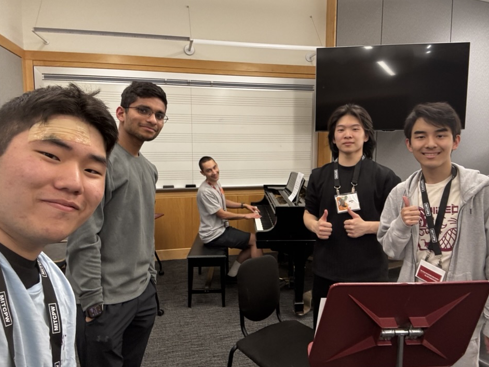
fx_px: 353
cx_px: 264
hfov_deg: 69.3
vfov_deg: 54.9
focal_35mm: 25
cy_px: 172
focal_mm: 2.69
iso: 160
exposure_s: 1/54
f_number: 1.9
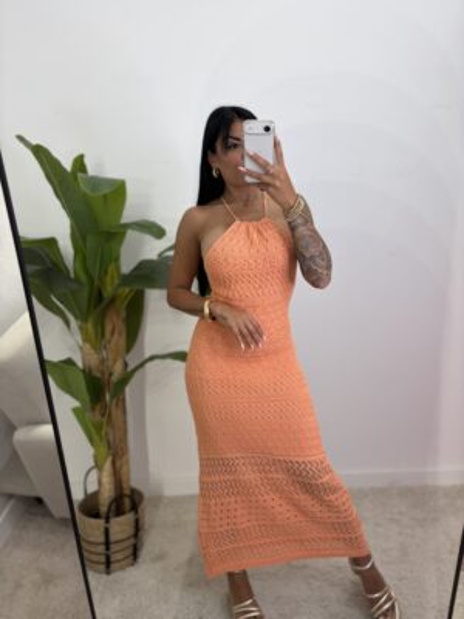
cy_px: 310
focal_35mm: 26
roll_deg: +4.4
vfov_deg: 67.3
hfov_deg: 53.1
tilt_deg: -33.0
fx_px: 465
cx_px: 232
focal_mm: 5.96
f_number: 1.6
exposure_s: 1/118
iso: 64
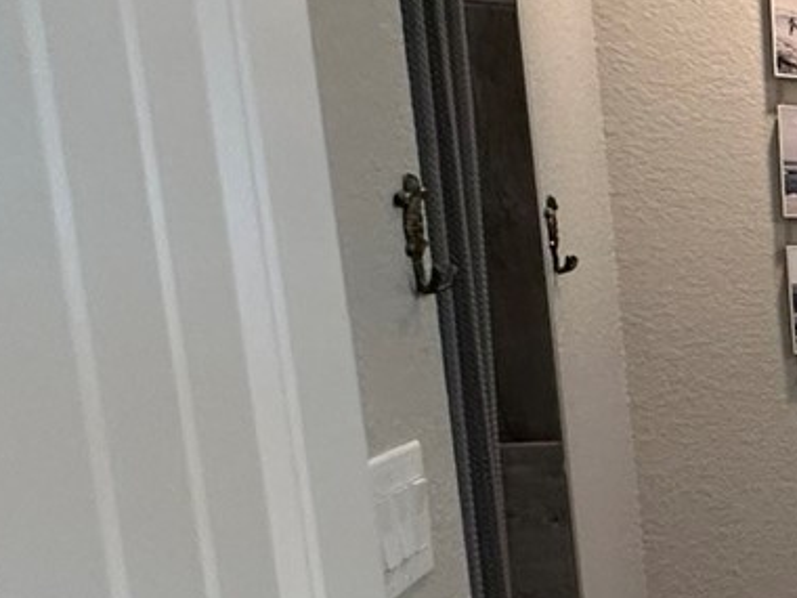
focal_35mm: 59
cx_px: 1481
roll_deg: -1.1
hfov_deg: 20.7
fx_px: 1358
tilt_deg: -10.9
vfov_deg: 24.3
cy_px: 508
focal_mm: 2.22
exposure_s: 1/120
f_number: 2.2
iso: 200
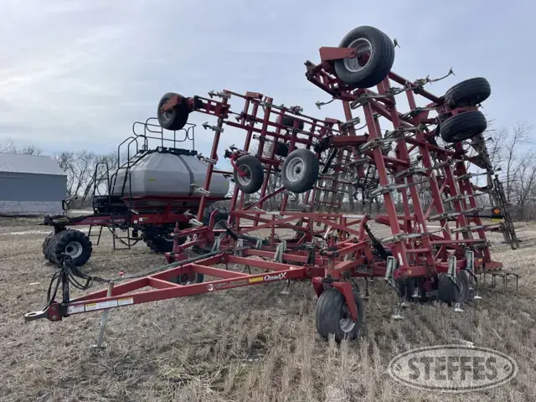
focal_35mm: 25
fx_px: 387
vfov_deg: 54.9
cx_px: 268
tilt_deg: +4.7
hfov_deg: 69.4
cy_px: 201
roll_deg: -0.9
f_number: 1.6
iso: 32
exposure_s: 1/4049
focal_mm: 5.1
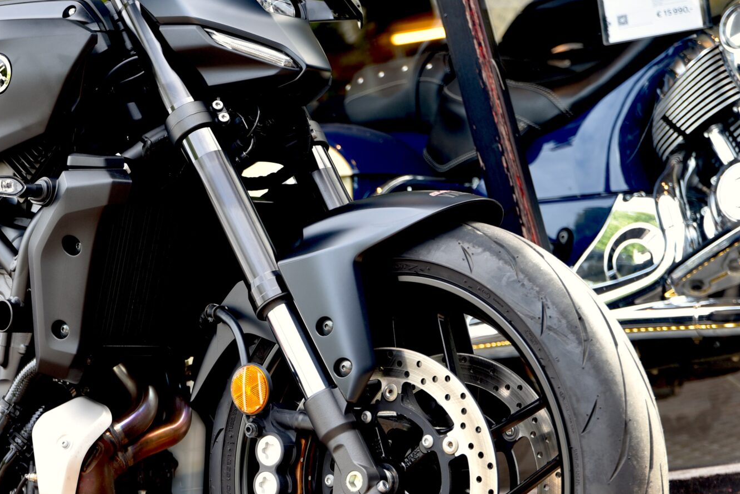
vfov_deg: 12.9
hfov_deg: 18.9
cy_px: 279
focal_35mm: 106
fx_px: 2180
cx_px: 66
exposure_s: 1/60
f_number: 3.5
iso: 100
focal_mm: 55
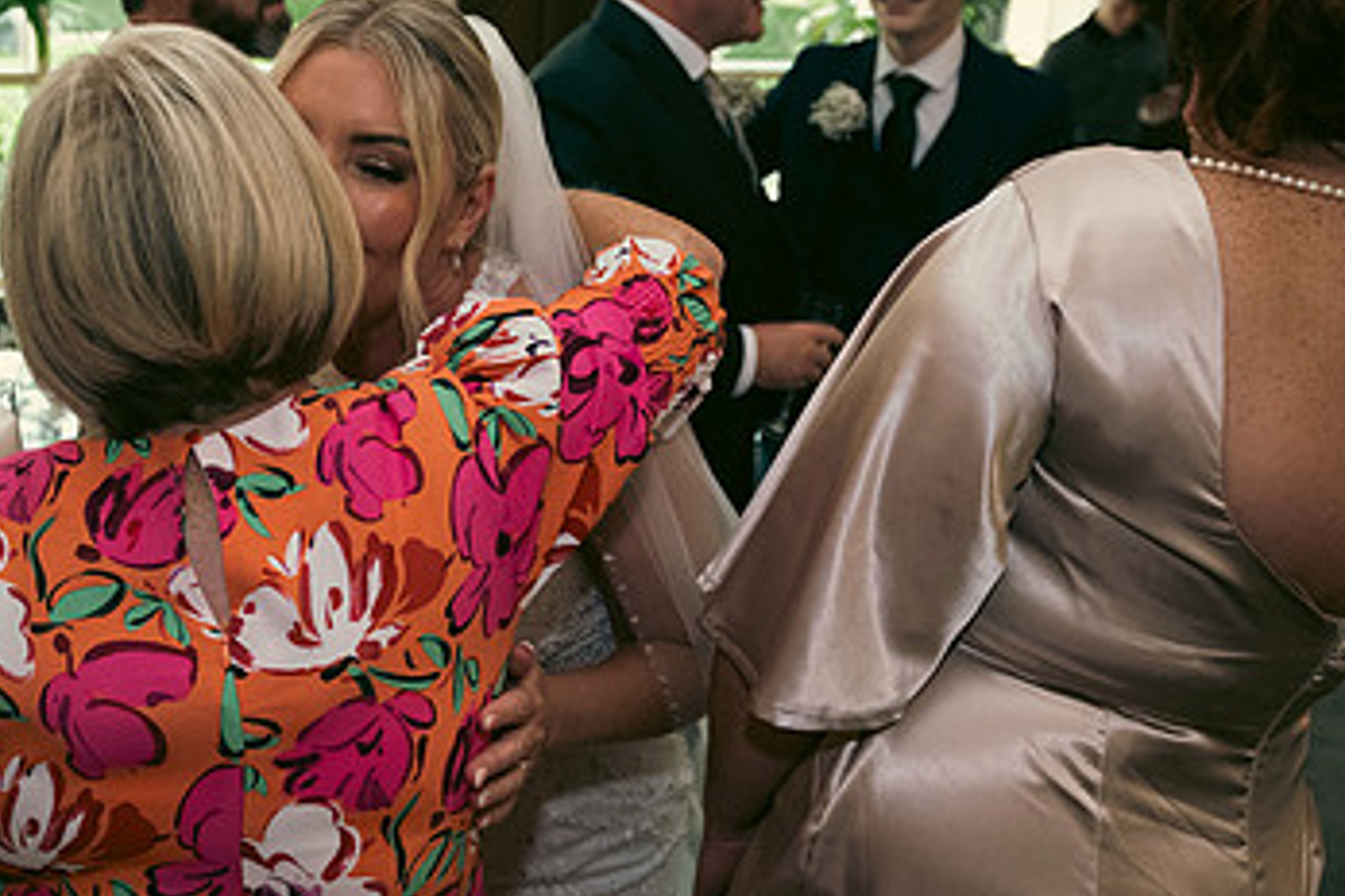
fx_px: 1494
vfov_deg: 33.4
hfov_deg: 47.6
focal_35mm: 40
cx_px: 433
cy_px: 404
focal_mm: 24
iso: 800
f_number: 3.5
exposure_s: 1/125
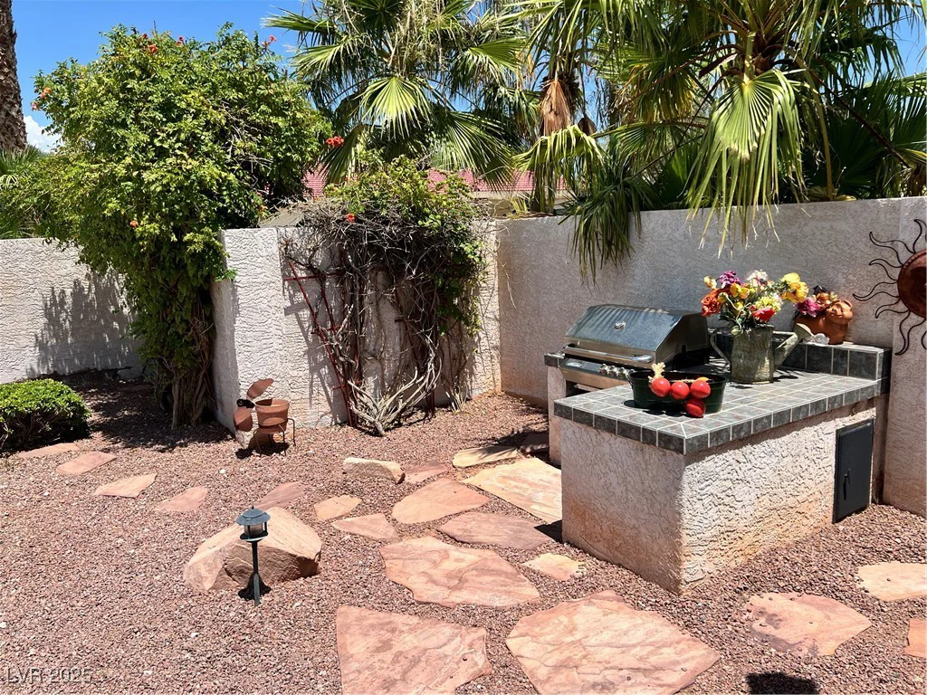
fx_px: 696
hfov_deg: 67.3
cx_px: 464
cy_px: 348
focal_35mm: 26
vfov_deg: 53.1
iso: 50
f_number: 1.5
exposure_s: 1/4274
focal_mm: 5.7
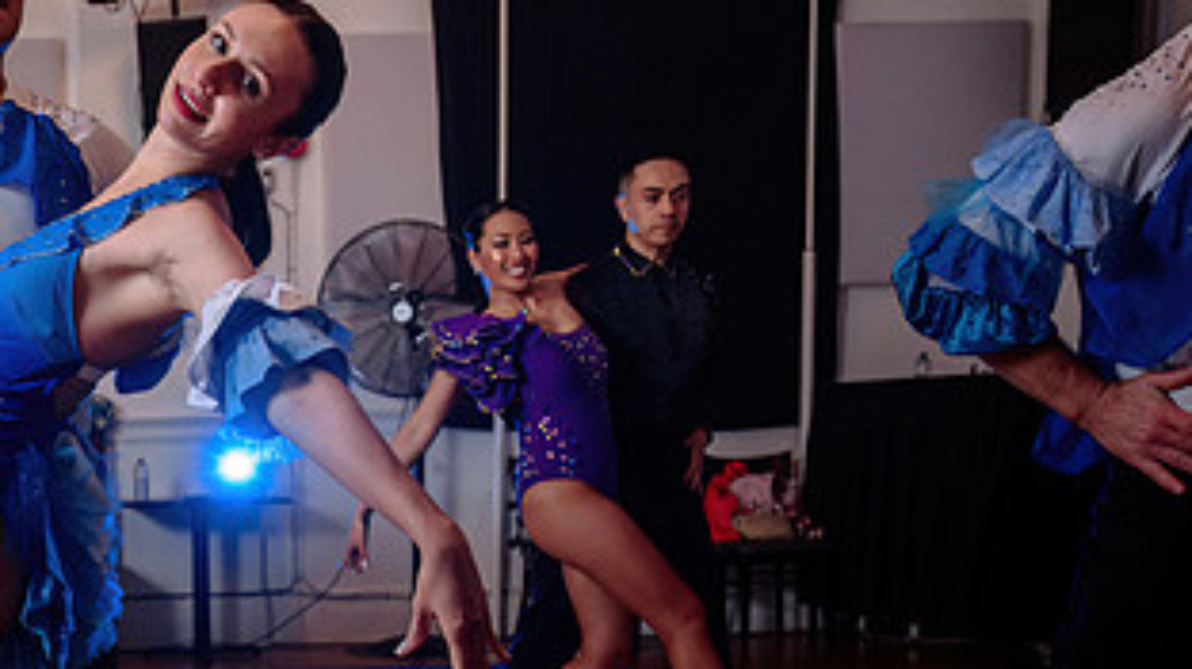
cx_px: 57
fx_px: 1927
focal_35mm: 61
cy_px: 663
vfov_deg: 19.2
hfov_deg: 32.2
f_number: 4.5
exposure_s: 1/160
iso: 640
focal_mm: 25.5
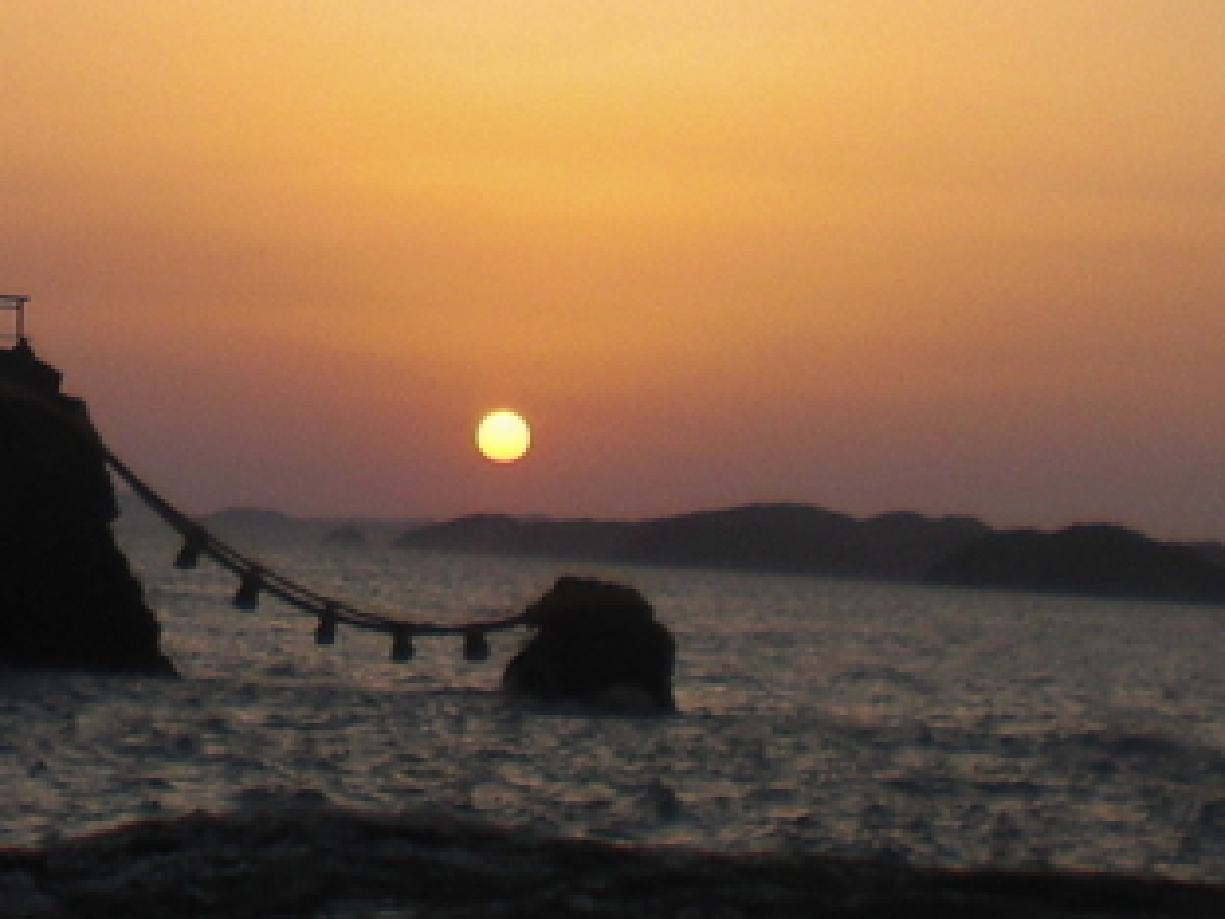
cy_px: -463
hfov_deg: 13.4
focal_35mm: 146
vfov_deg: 9.9
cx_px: 169
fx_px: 5167
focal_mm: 6.3
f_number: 3.1
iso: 64
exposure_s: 1/400
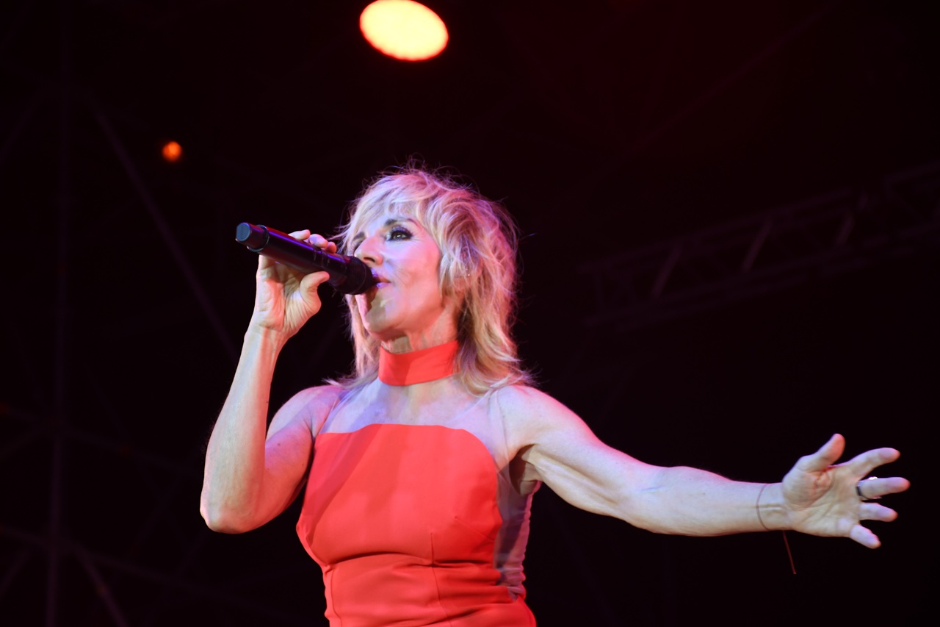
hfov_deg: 14.5
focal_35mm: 142
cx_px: 470
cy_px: 314
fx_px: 3707
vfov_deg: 9.7
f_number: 5.3
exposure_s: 1/100
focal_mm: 95
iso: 640
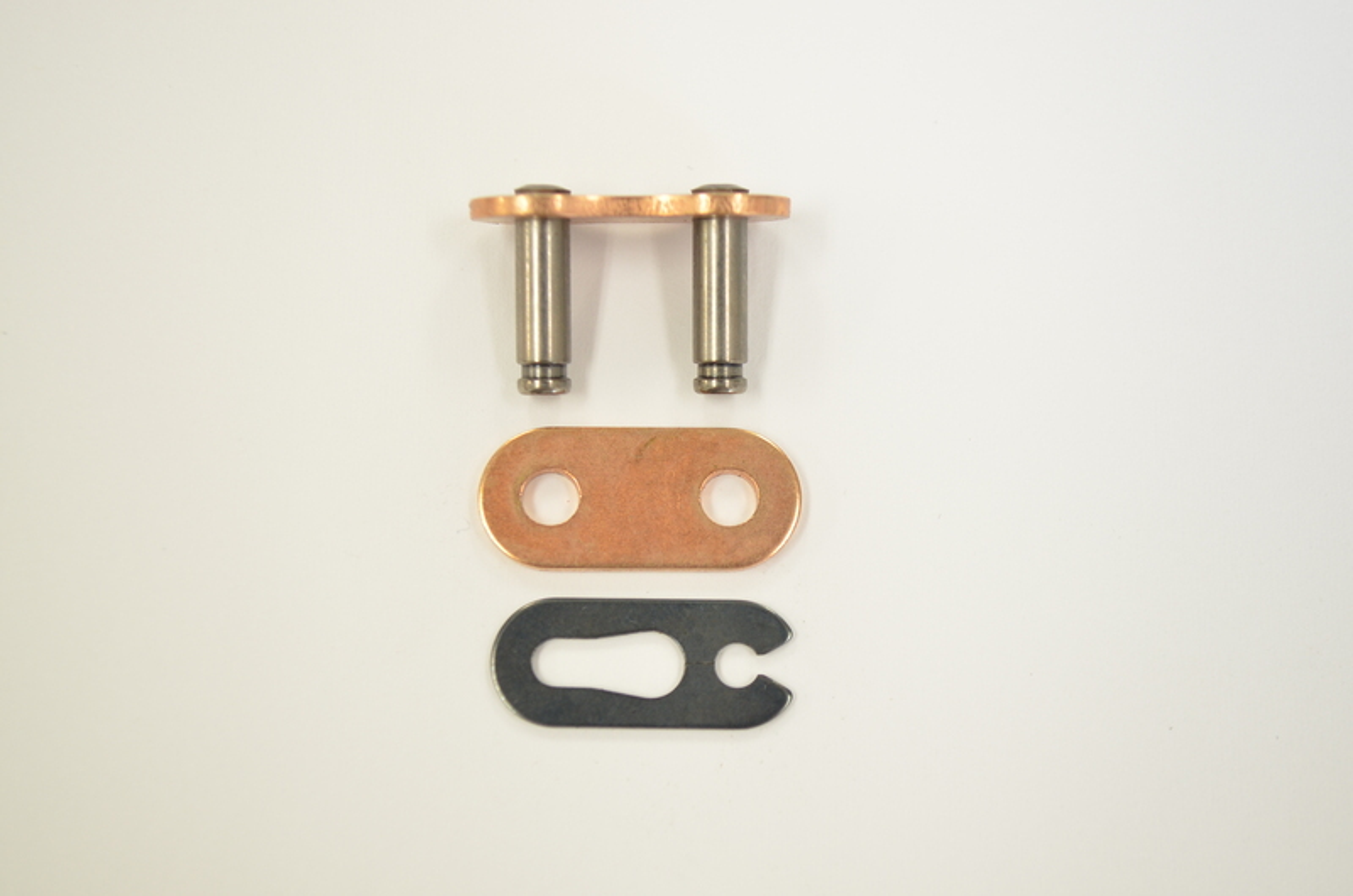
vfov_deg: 23.7
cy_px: 448
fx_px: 2138
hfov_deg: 35.1
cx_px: 676
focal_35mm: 57
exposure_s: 1/30
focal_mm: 38
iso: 500
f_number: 5
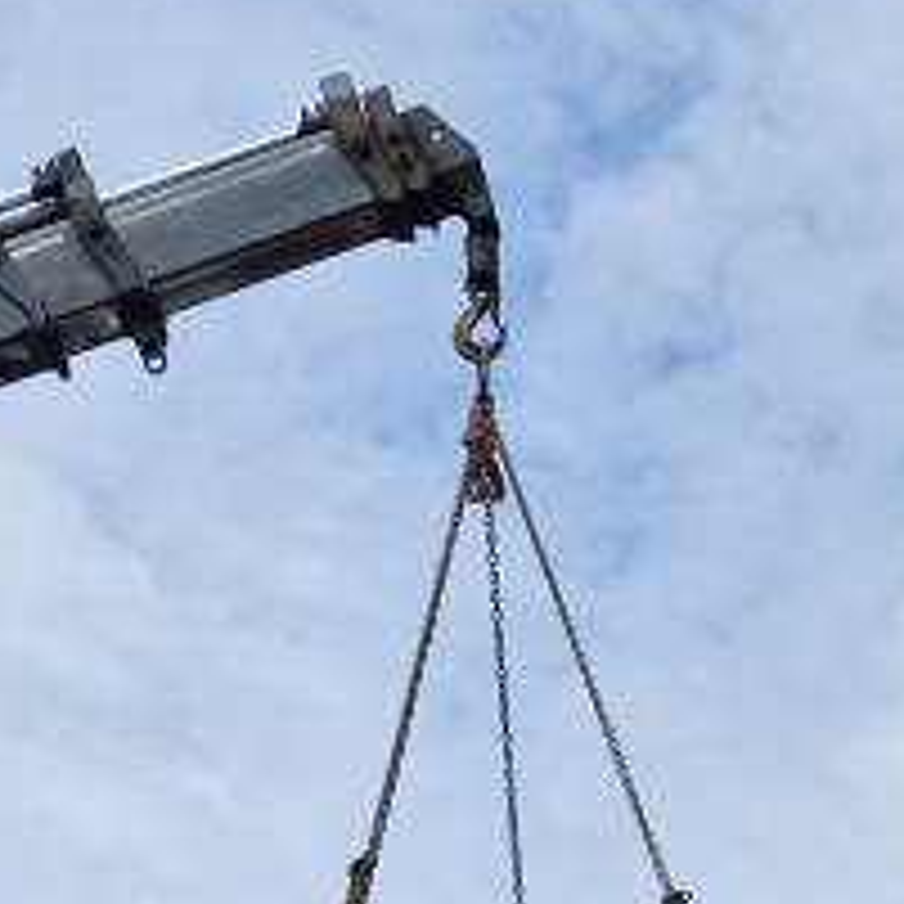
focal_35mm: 108
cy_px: 1664
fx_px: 3191
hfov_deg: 16.1
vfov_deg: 14.1
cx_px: 407
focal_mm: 5.4
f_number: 1.8
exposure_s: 1/2464
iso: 50
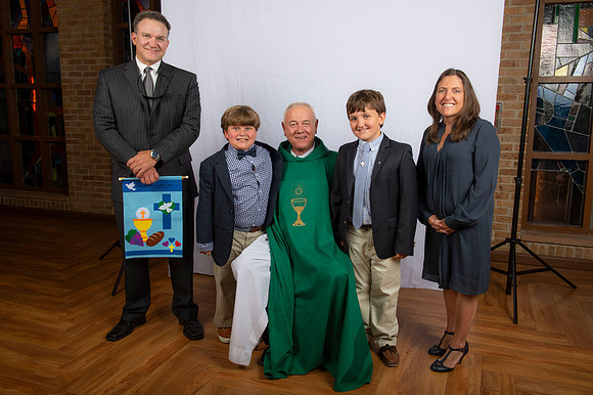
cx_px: 296
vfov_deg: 41.1
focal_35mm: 32
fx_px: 527
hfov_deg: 58.7
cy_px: 198
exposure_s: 1/200
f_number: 8
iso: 320
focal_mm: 32
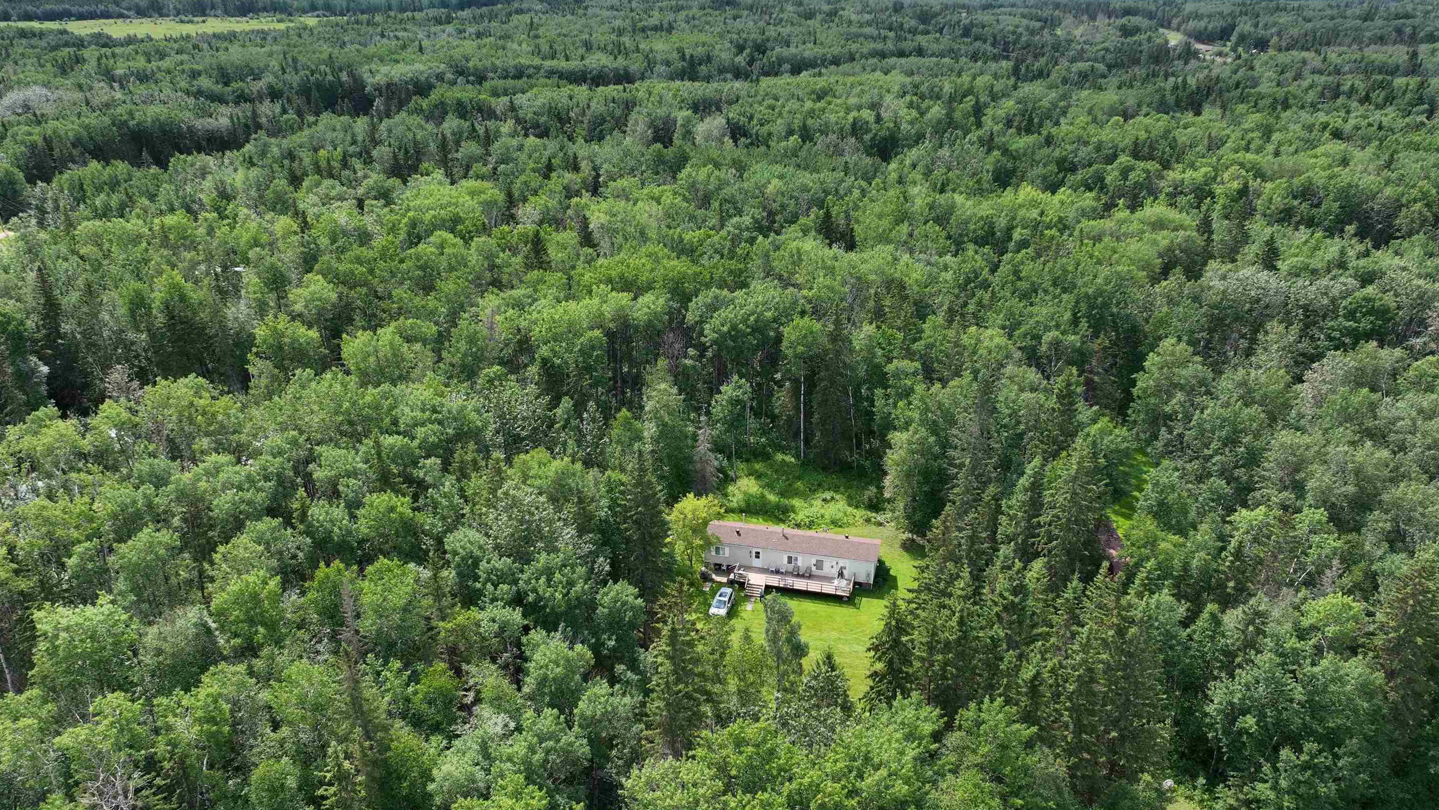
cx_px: 723
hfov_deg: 69.9
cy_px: 488
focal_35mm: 27
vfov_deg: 42.7
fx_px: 1030
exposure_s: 1/1600
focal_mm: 12.29
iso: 150
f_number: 2.8
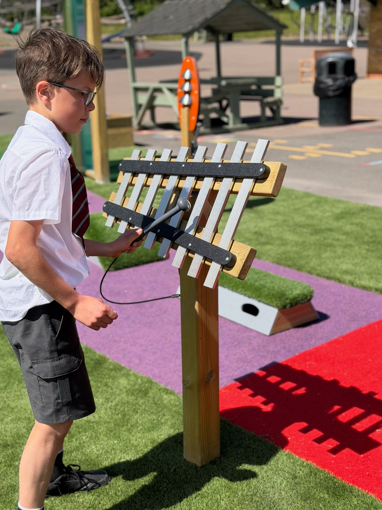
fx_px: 780
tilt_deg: -15.4
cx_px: 188
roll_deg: +1.7
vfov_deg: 36.2
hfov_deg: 27.5
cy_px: 271
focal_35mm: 53
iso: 100
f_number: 1.78
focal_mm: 6.76
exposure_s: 1/5587
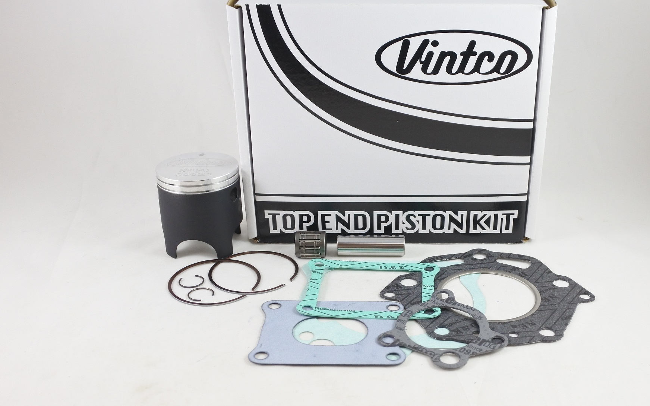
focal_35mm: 35
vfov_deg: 36.3
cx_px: 326
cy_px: 189
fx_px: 620
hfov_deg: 55.3
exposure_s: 1/125
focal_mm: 12.8
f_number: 4
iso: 500
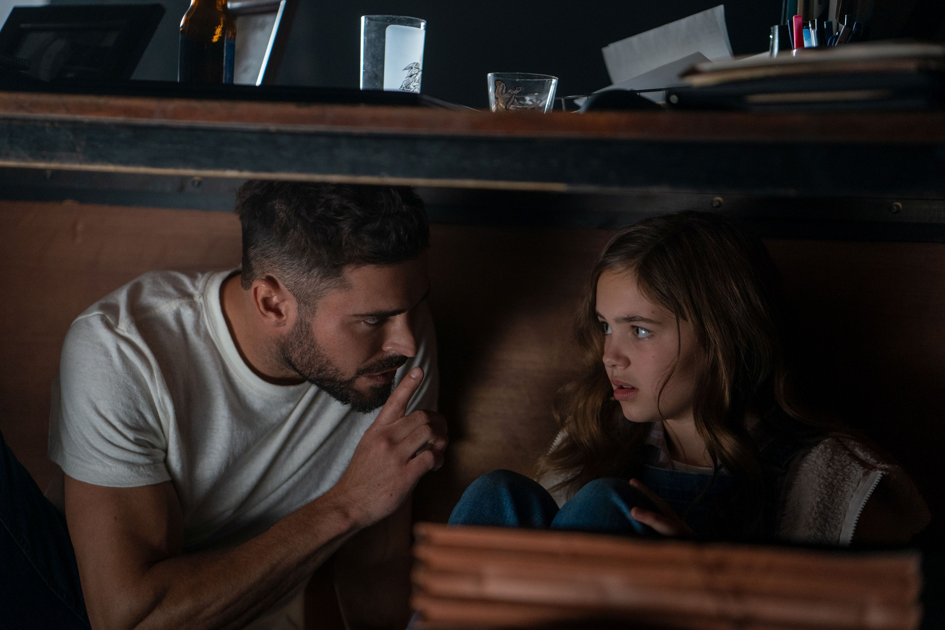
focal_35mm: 85
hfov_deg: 23.9
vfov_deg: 16.1
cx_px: 472
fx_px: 2231
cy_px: 315
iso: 3200
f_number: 2.2
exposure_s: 1/100
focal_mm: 85
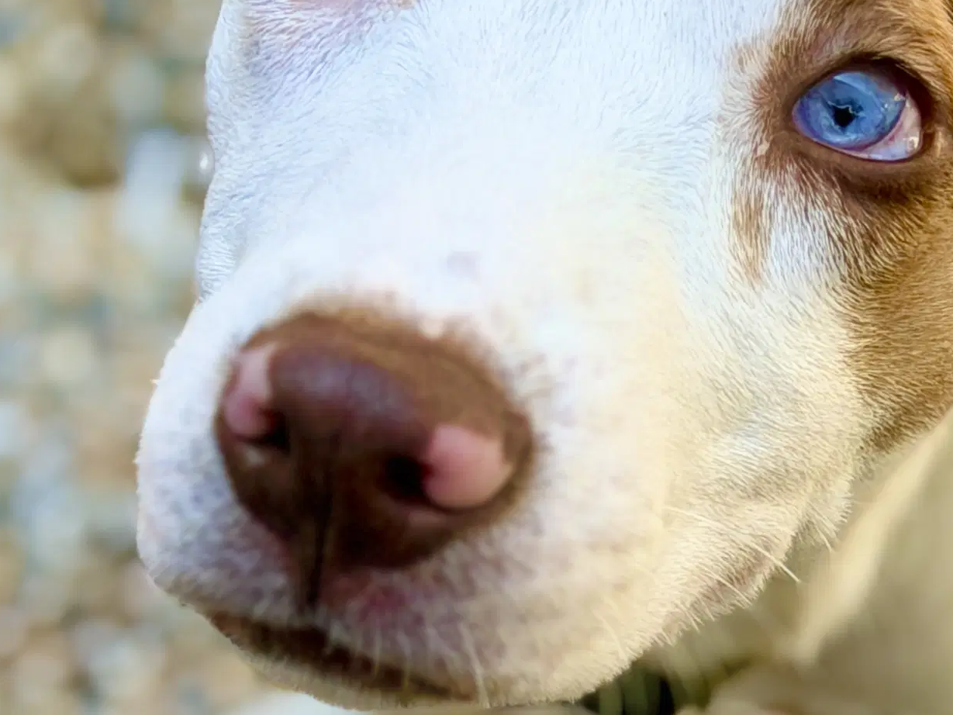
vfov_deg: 14.8
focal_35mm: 100
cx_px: 705
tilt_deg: -60.5
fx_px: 2753
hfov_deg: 19.5
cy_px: 362
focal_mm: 6.76
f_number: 1.78
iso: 64
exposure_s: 1/675
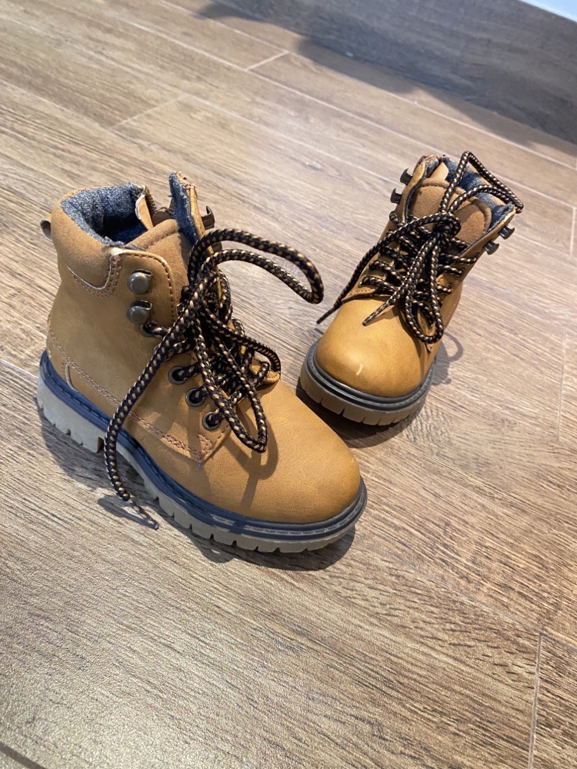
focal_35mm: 26
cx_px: 288
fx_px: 578
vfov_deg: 67.3
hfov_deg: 53.1
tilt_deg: -42.5
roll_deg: -18.7
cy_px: 384
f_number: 1.8
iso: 400
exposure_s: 1/50
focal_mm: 4.25
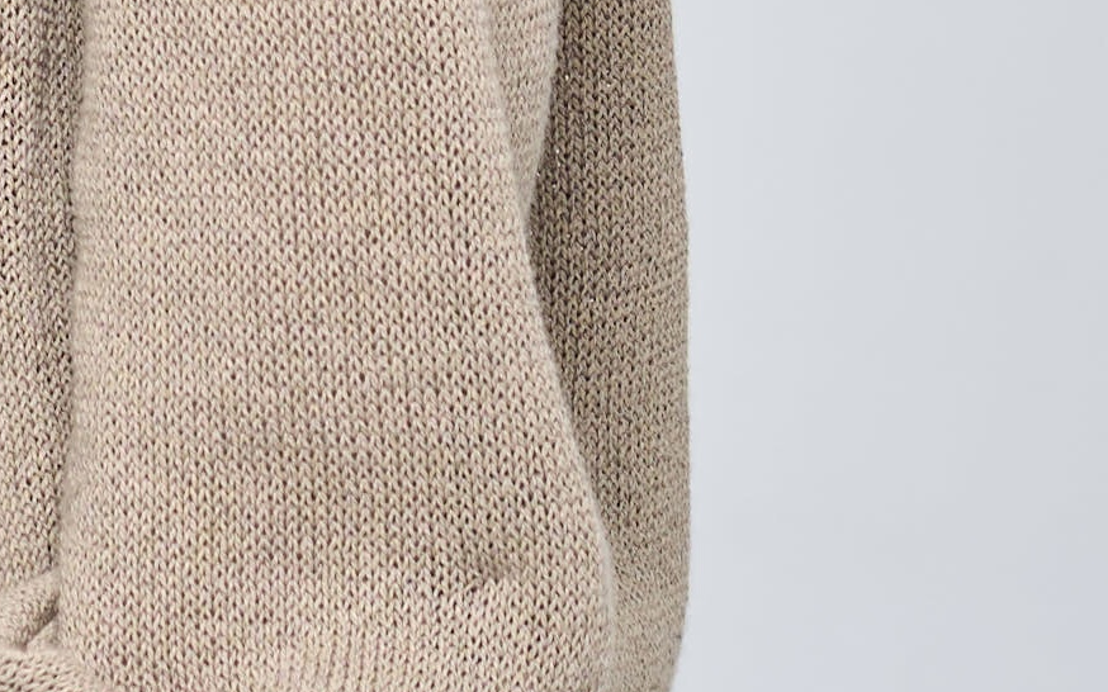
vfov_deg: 2.2
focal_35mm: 597
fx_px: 18025
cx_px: -278
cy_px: -952
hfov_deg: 3.5
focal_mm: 85
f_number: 8
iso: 200
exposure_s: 1/125
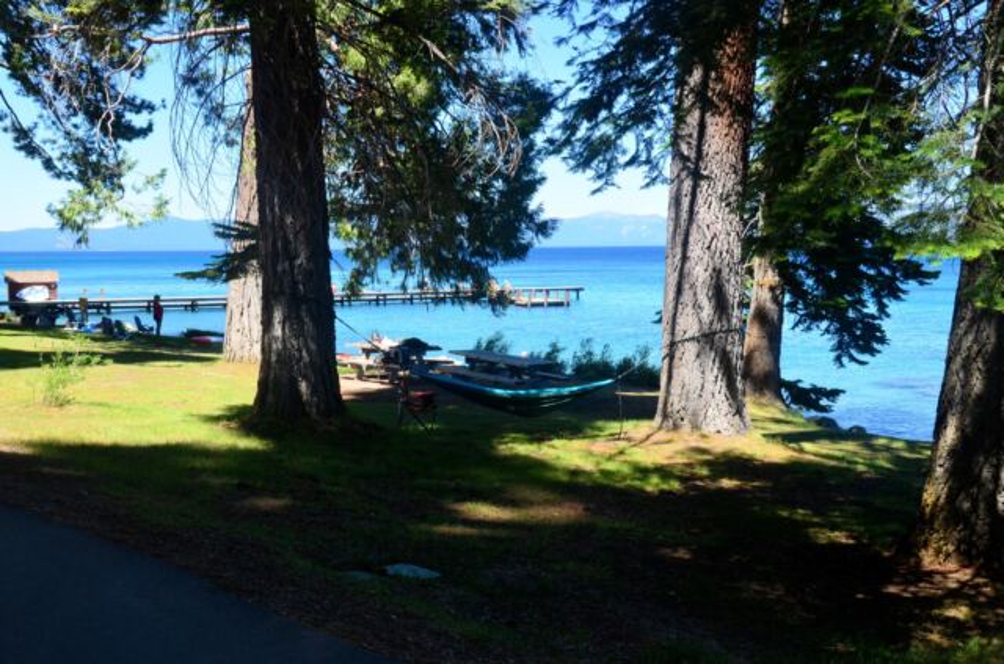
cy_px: 332
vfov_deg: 31.7
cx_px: 502
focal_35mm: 42
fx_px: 1168
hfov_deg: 46.5
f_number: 16
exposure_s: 1/50
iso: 200
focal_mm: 28
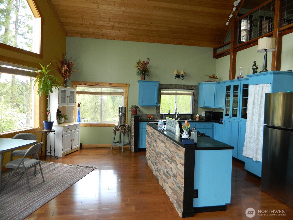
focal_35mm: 25
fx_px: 212
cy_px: 110
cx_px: 146
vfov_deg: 54.9
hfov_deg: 69.4
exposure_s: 1/30
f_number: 3.1
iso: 110
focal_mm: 4.5
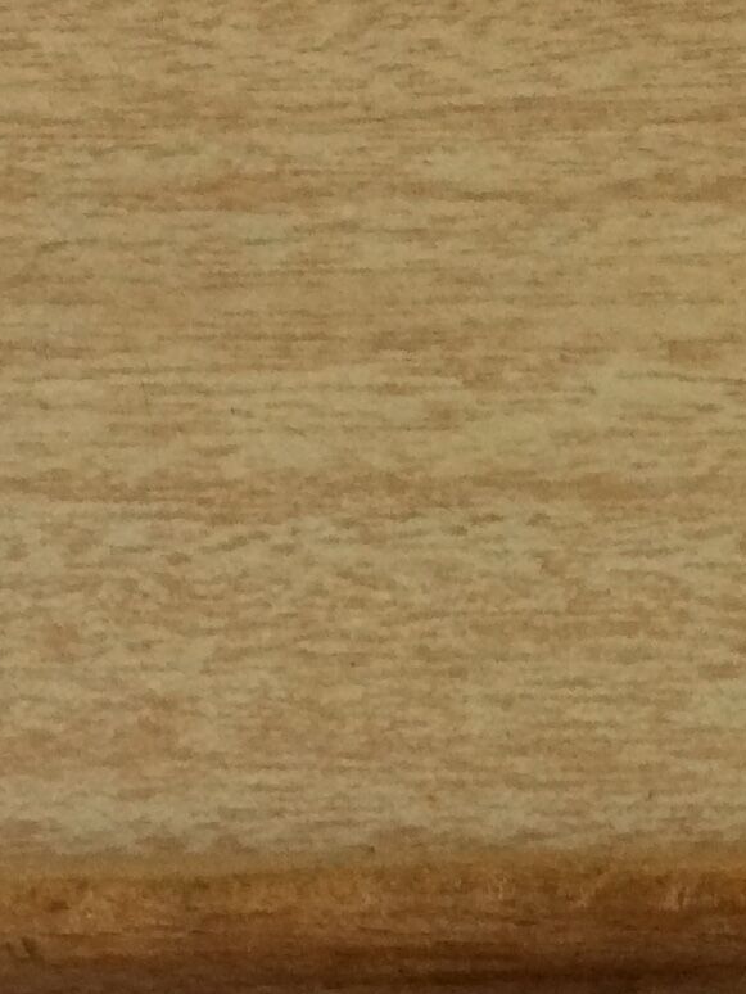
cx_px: 555
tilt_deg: -70.1
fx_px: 3073
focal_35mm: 107
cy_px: 904
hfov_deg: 13.8
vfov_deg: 18.1
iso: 80
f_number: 2.4
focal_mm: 3.3
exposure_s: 1/25
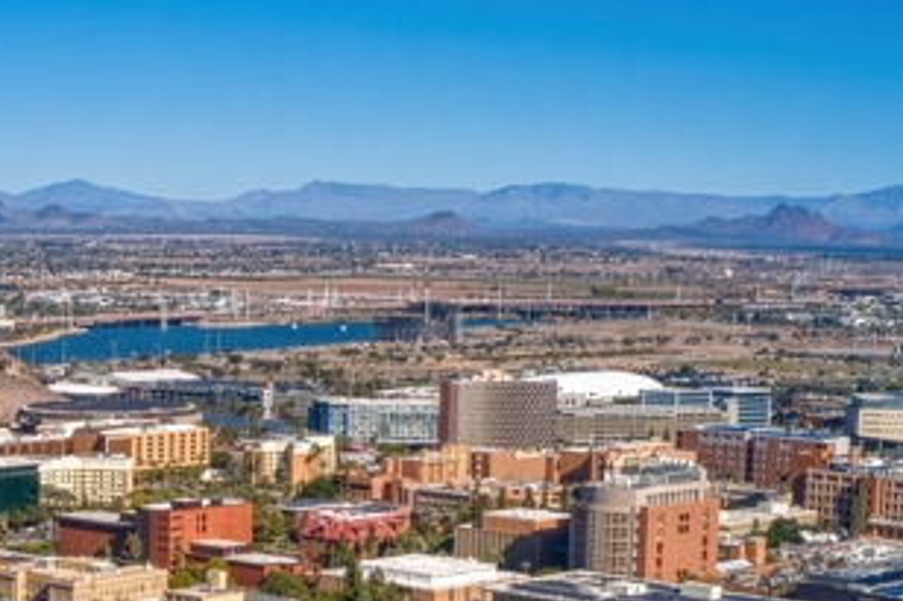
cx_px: 85
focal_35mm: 91
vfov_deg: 14.3
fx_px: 2281
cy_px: 803
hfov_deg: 21.9
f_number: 11
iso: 100
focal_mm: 10.26
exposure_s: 1/160
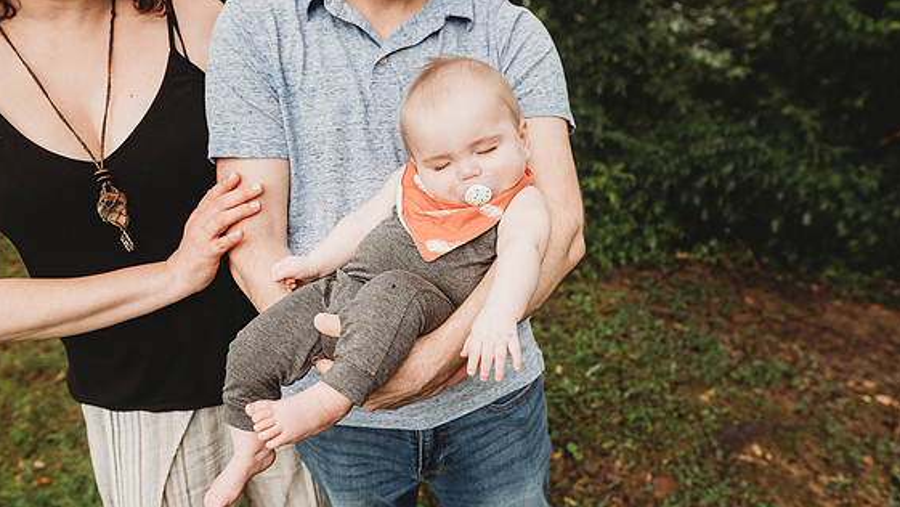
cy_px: 254
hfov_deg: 71.9
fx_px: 621
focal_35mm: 26
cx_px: 451
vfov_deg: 44.4
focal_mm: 24
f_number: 3.5
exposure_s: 1/160
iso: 400
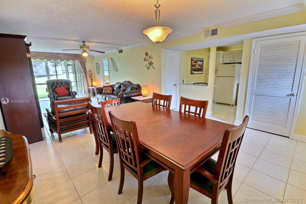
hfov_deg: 100.4
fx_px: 128
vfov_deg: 77.3
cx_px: 153
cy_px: 102
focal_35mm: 15
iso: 400
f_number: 9
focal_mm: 10
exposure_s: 1/2
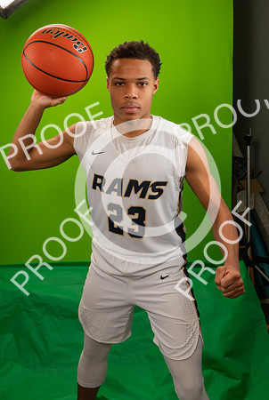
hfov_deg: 30.0
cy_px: 158
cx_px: 94
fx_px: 498
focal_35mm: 45
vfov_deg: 43.6
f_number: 20
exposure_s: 1/60
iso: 800
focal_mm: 24
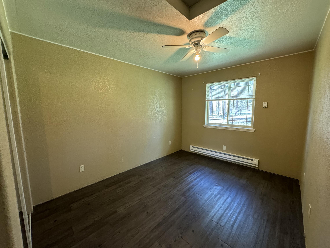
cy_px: 124
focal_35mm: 14
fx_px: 133
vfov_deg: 85.7
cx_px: 165
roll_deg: -0.2
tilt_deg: -5.8
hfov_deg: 102.1
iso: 400
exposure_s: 1/60
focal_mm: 2.22
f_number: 2.2
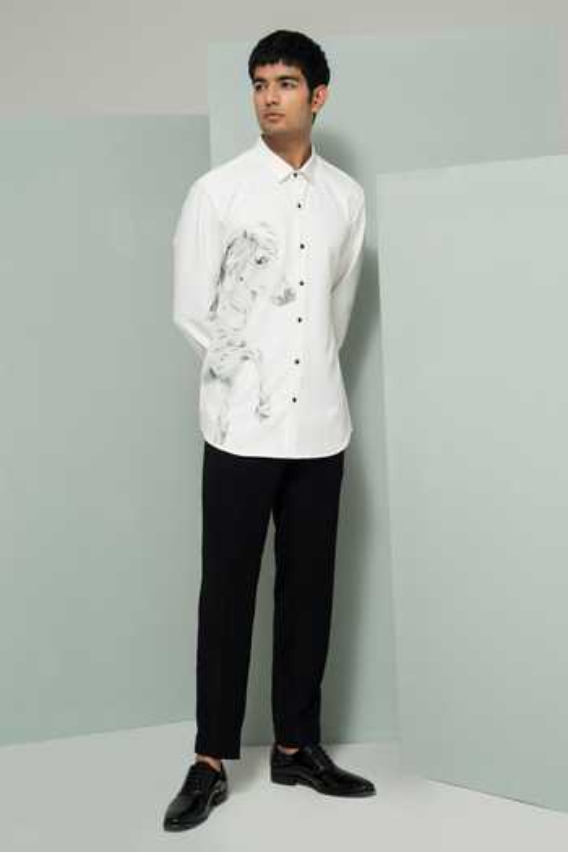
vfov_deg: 36.2
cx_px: 284
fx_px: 1302
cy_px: 426
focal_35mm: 55
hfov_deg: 24.6
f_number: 2.8
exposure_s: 1/200
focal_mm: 55
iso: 400
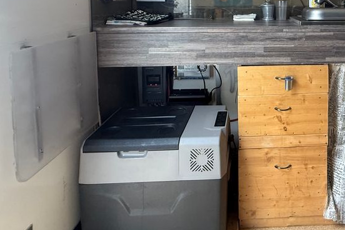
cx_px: 268
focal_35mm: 27
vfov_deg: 42.7
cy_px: 11
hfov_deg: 62.6
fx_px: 259
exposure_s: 1/99
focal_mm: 2.22
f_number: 2.2
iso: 250
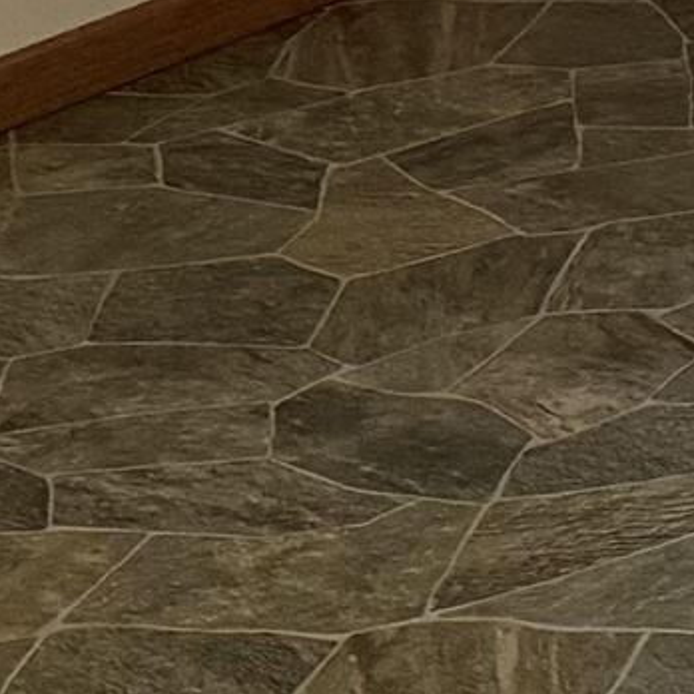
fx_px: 4242
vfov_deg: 8.9
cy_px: -638
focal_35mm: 187
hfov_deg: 8.0
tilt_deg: -13.6
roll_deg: -0.3
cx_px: 2100
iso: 320
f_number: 1.78
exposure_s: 1/60
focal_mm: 6.76
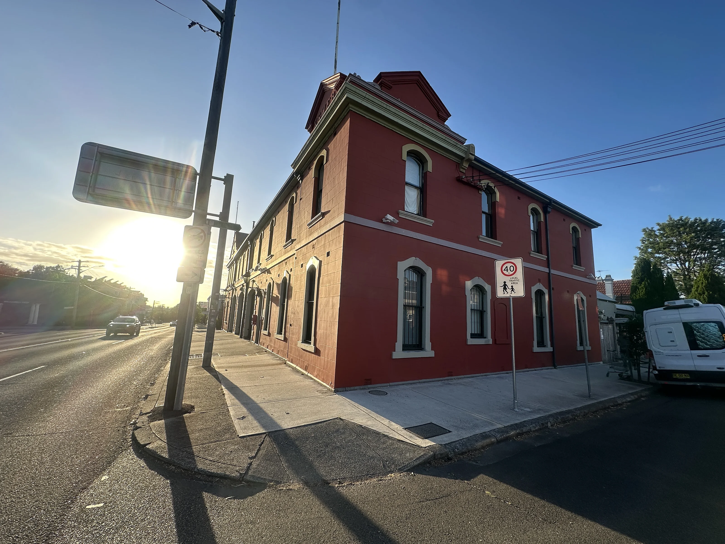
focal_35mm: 14
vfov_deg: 85.7
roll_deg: -2.1
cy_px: 272
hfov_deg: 102.1
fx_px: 293
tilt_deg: +8.9
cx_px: 362
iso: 40
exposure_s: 1/903
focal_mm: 2.22
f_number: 2.2
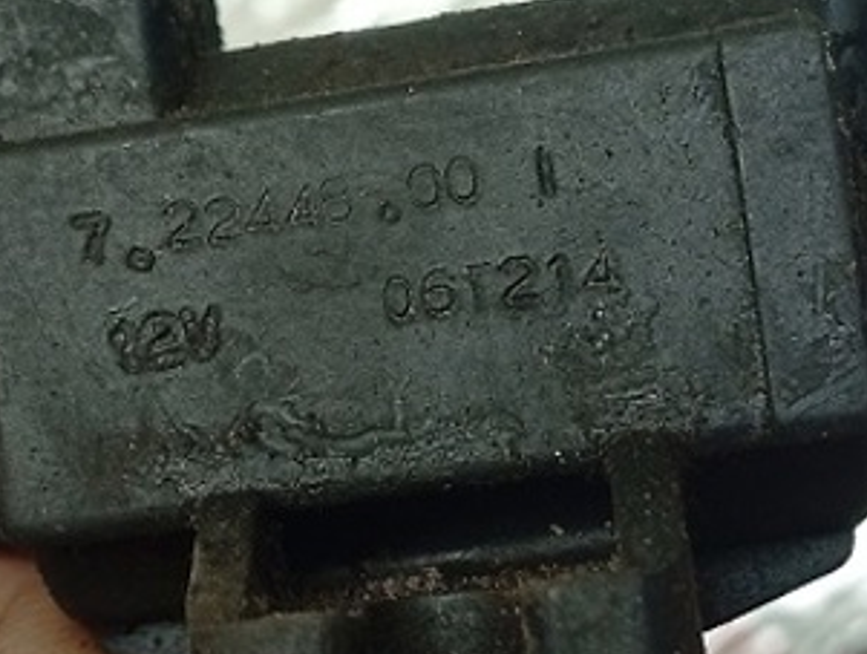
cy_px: 386
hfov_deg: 17.8
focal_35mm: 110
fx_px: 2761
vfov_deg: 13.5
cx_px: 281
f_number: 1.8
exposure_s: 1/50
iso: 173
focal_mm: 3.96
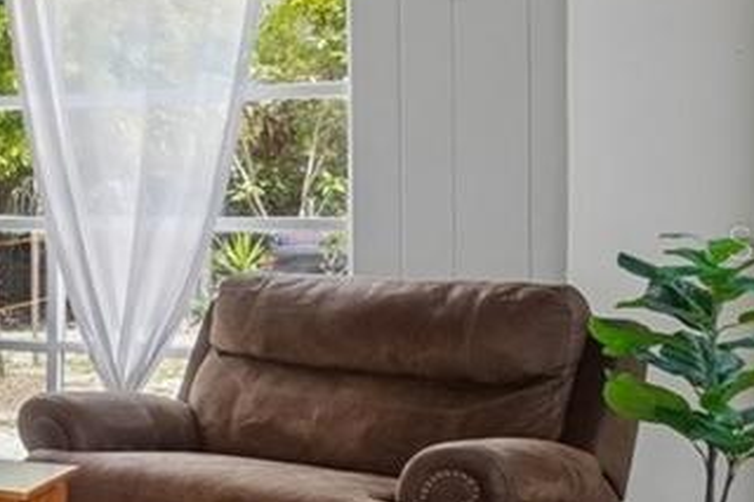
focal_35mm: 75
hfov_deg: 16.2
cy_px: 243
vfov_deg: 18.2
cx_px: -947
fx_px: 1570
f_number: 8
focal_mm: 10
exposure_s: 1/30
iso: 250
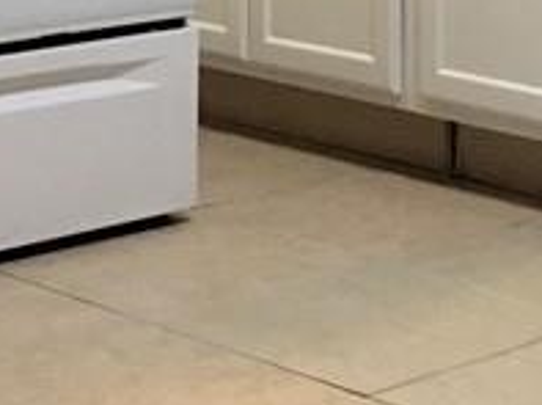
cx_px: 410
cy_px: -427
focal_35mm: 151
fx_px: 2360
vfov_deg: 9.2
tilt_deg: +1.9
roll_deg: +0.1
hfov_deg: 13.1
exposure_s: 1/30
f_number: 2.2
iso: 200
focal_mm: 4.15
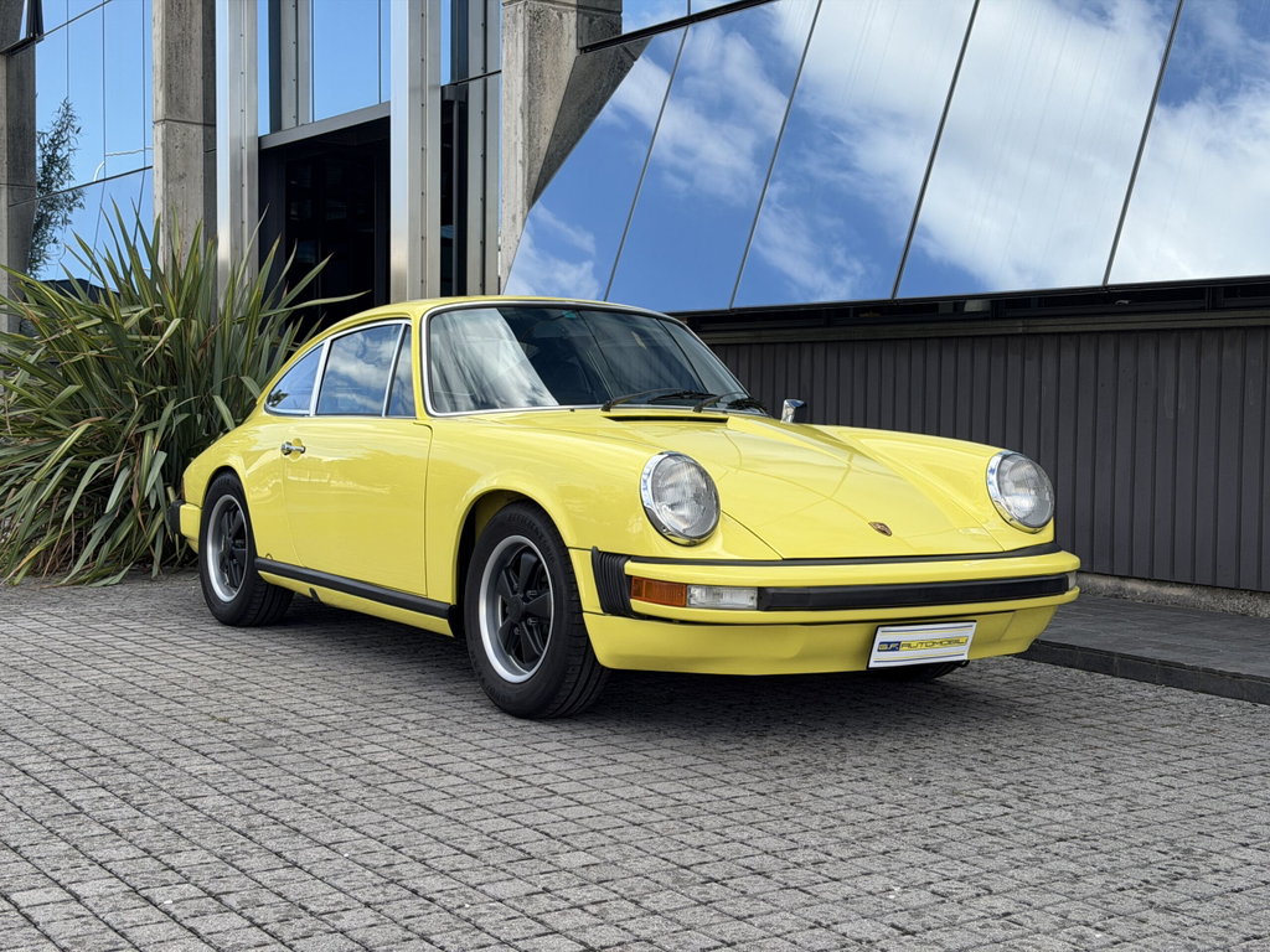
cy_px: 476
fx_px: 1761
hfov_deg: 39.7
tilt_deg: -3.7
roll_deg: -1.4
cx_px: 635
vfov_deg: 30.3
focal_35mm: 48
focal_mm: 6.76
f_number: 1.78
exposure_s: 1/1715
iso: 64
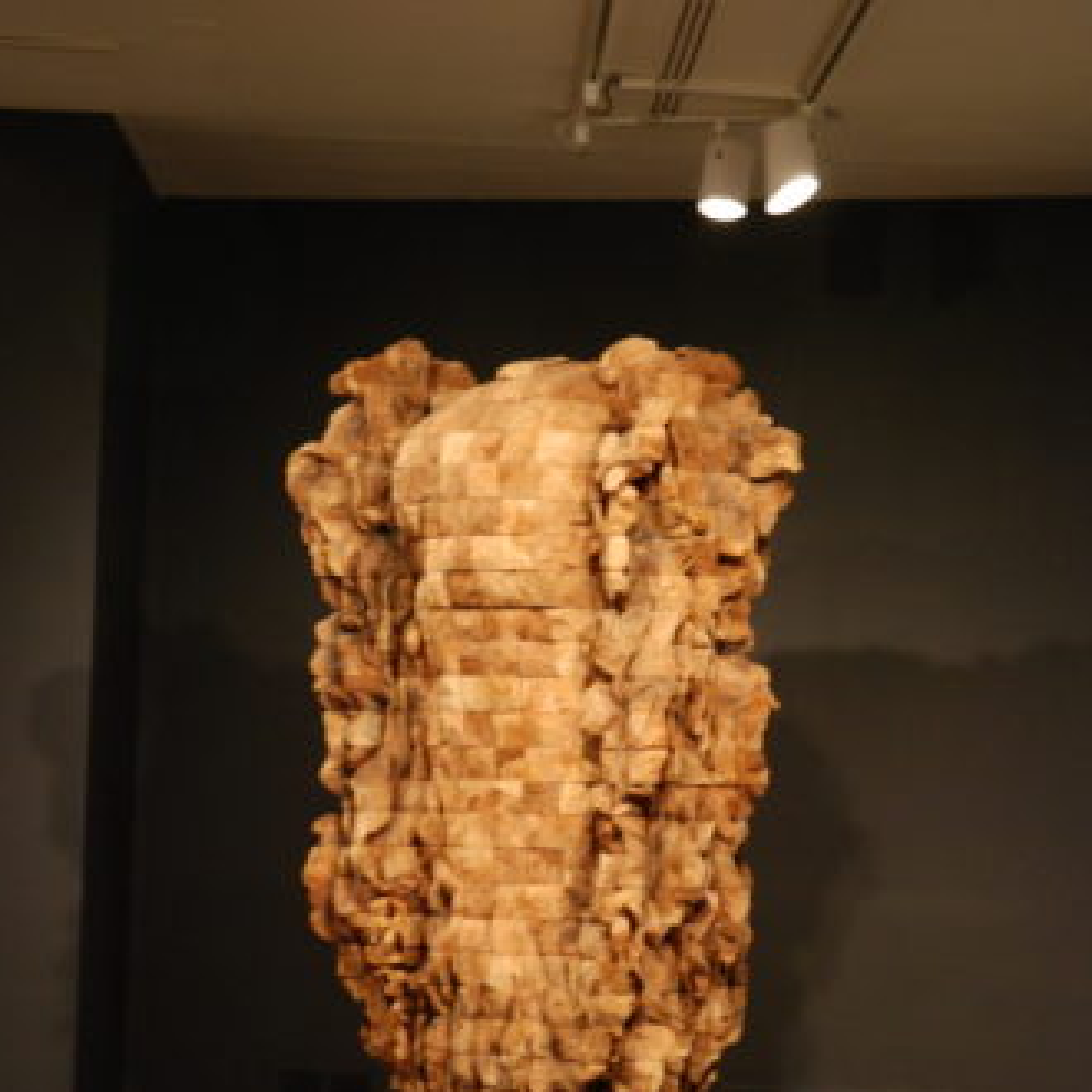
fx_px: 3176
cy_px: 668
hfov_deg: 19.5
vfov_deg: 19.5
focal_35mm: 89
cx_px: 541
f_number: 4.5
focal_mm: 46
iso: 800
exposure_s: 1/10
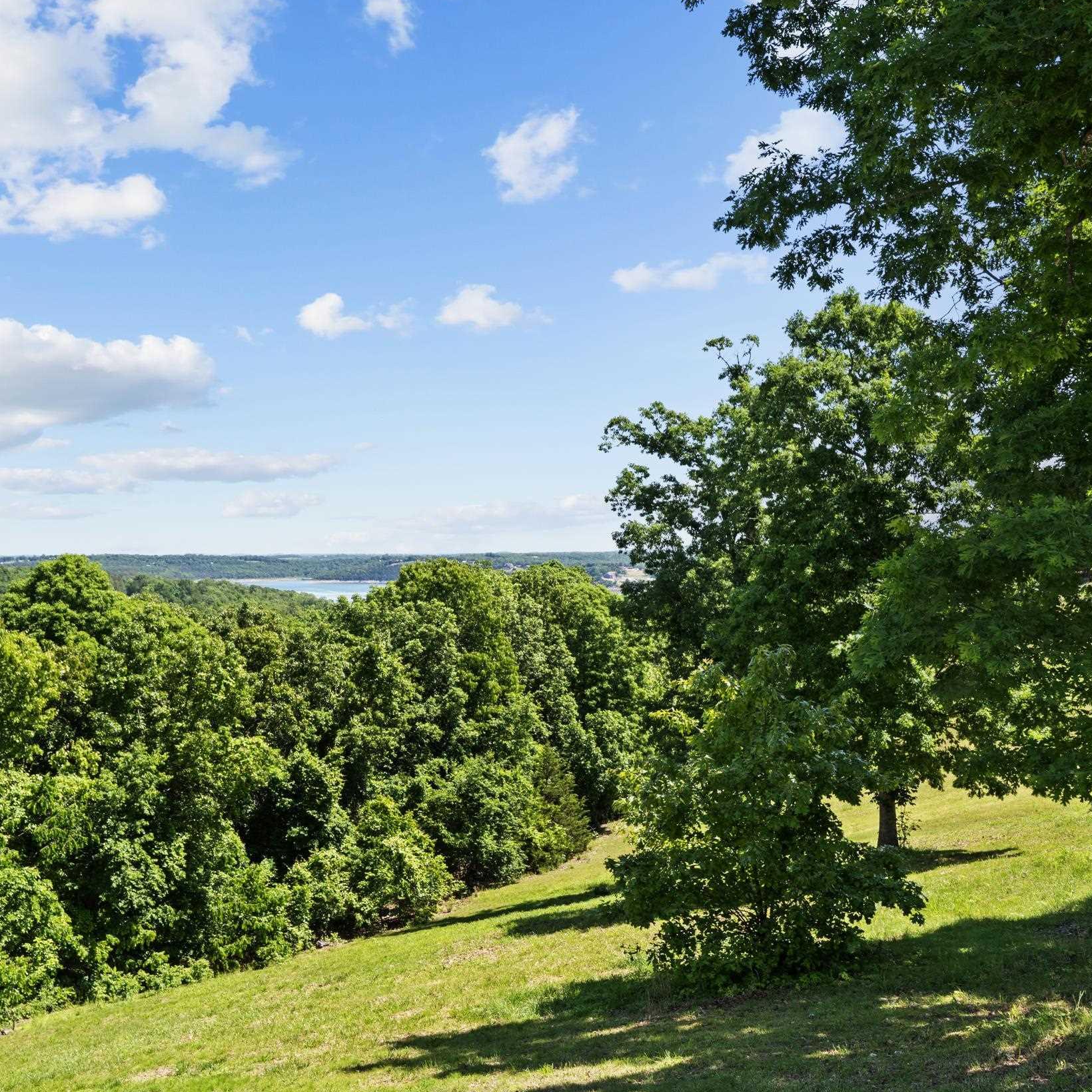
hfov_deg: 46.3
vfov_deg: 47.2
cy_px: 550
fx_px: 1249
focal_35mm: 35
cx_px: 342
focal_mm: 18
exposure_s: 1/100
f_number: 9
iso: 200
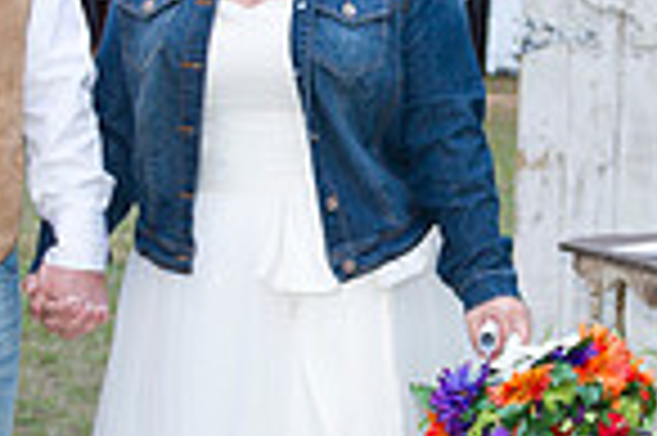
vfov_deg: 11.9
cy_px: 220
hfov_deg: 17.8
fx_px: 2096
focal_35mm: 115
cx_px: 382
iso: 800
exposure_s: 1/100
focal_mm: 29
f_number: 2.8
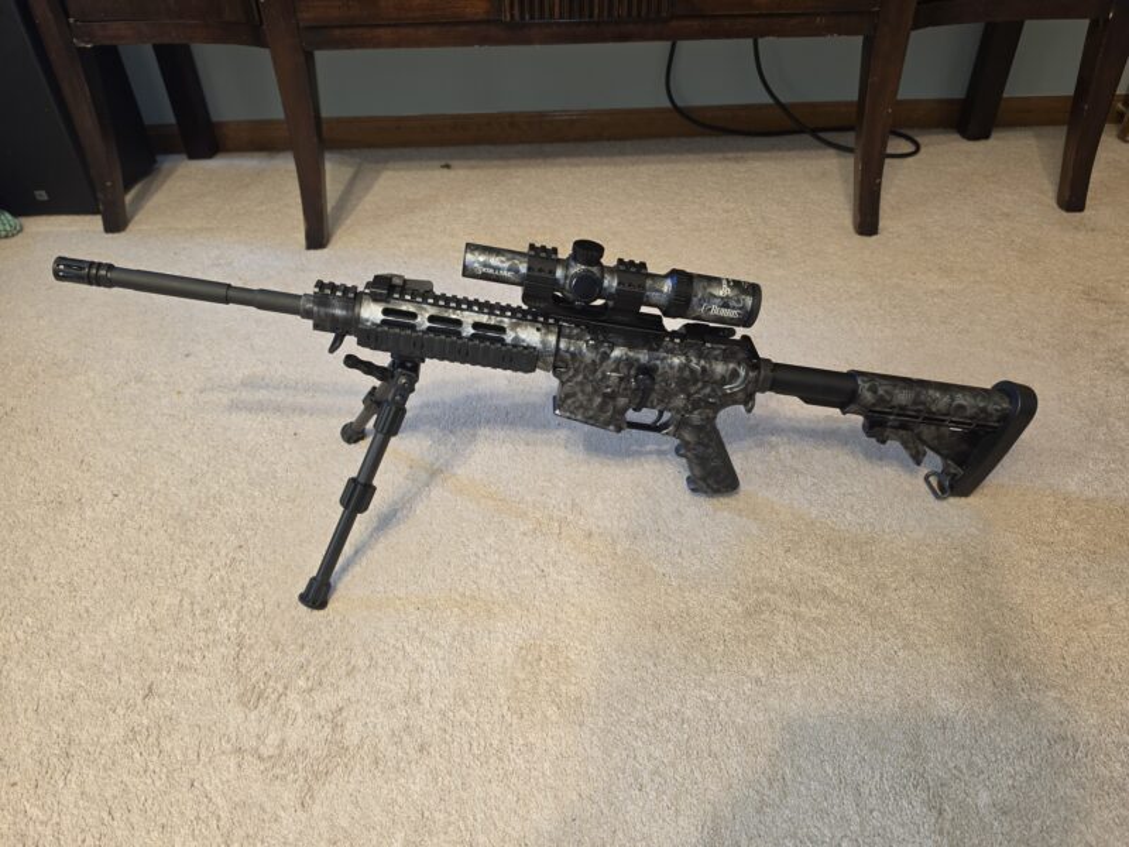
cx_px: 564
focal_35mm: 23
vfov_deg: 58.9
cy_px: 424
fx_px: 750
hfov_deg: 73.9
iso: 400
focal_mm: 6.5
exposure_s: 1/24
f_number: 1.4
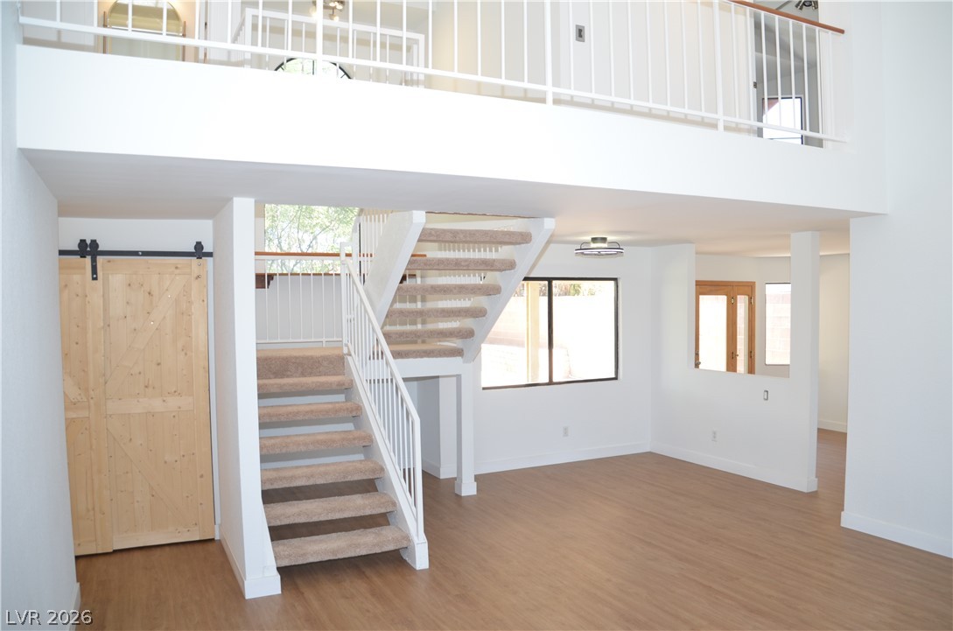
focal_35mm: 27
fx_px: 713
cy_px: 316
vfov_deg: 47.7
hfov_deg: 67.5
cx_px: 476
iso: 400
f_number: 5.6
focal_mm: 18
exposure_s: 1/60
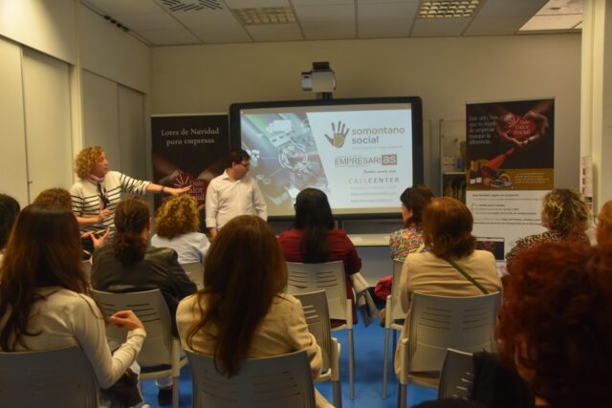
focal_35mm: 34
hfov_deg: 55.1
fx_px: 587
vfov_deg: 38.4
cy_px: 204
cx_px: 306
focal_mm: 23
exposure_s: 1/100
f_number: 5
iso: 800
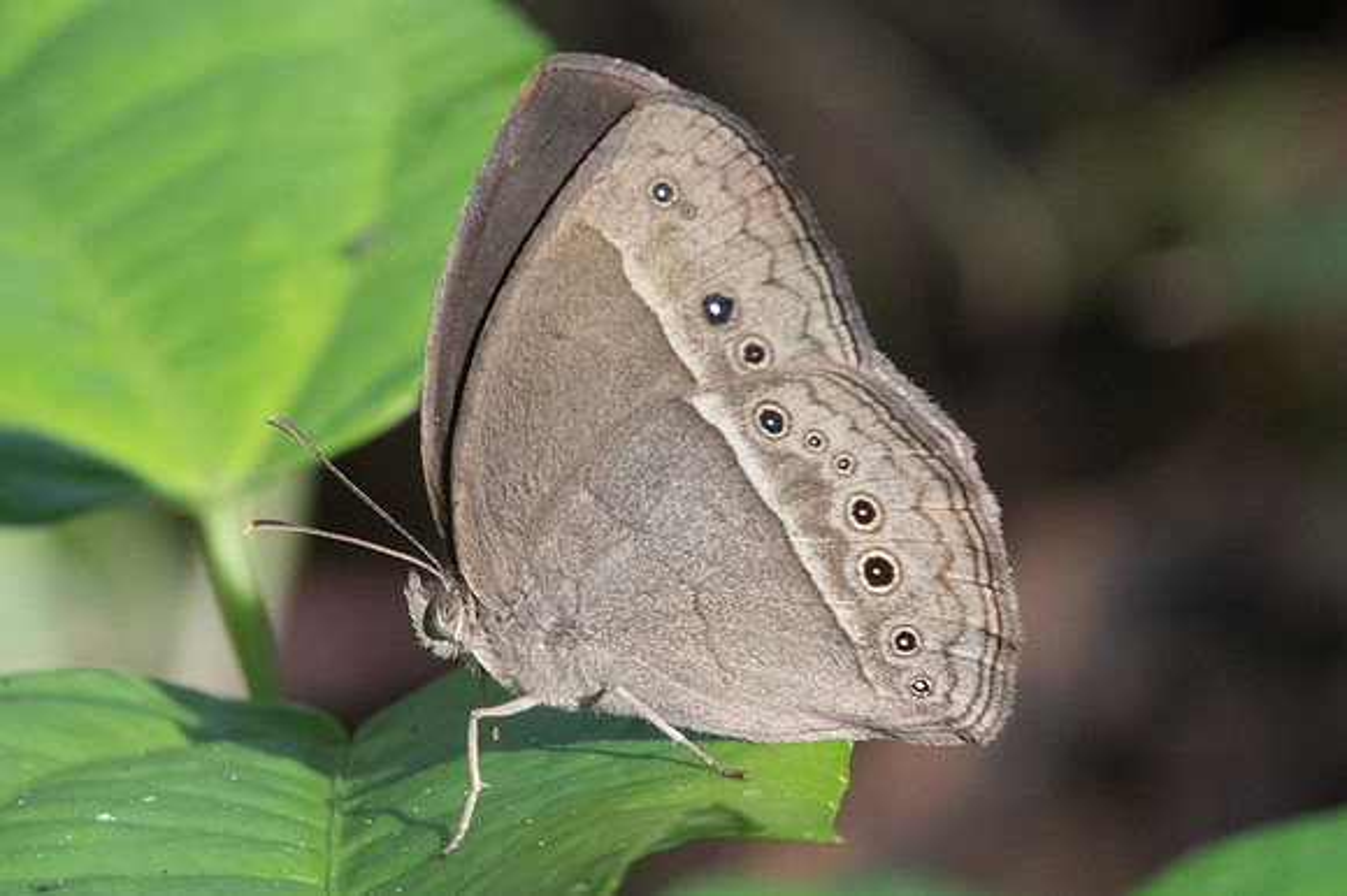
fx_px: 44374
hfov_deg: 1.7
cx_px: 769
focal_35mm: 1187
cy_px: 516
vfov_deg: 1.2
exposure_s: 1/250
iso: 1250
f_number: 14
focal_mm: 400
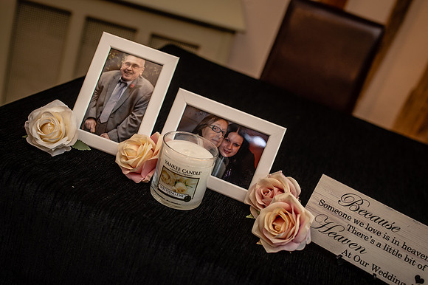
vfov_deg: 29.6
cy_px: 142
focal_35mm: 45
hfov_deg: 43.4
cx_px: 214
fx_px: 538
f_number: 2.8
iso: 400
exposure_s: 1/100
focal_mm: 35
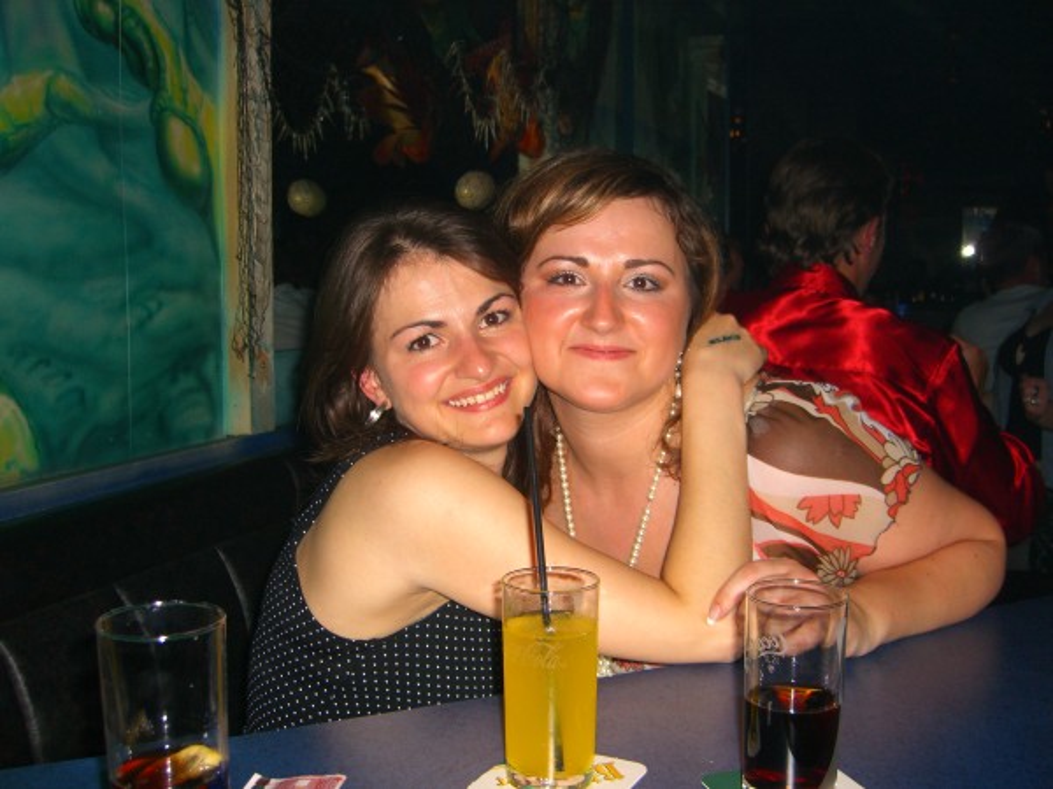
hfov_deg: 49.0
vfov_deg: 37.7
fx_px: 1156
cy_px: 394
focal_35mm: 38
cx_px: 526
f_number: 2.8
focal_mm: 7.9
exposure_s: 1/60
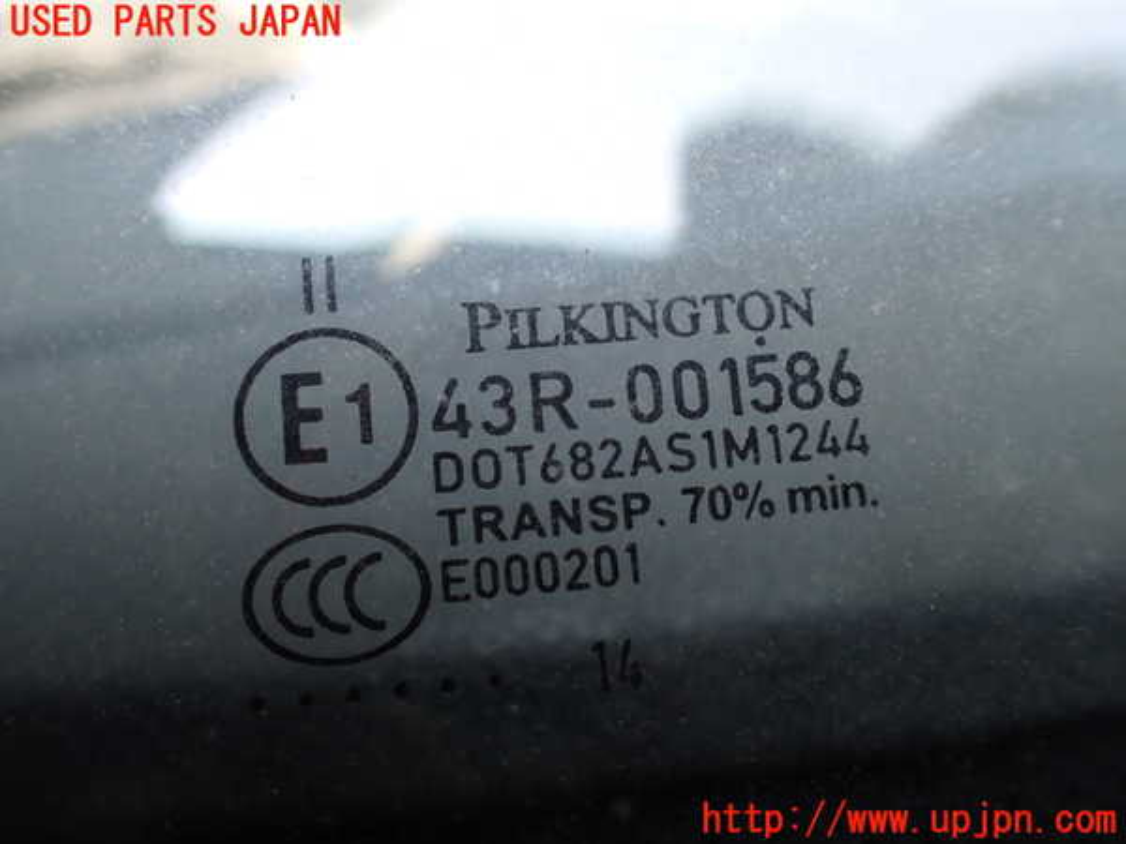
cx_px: 563
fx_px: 976
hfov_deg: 60.0
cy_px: 422
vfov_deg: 46.8
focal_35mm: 30
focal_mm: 5.4
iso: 160
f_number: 2.3
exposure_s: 1/125
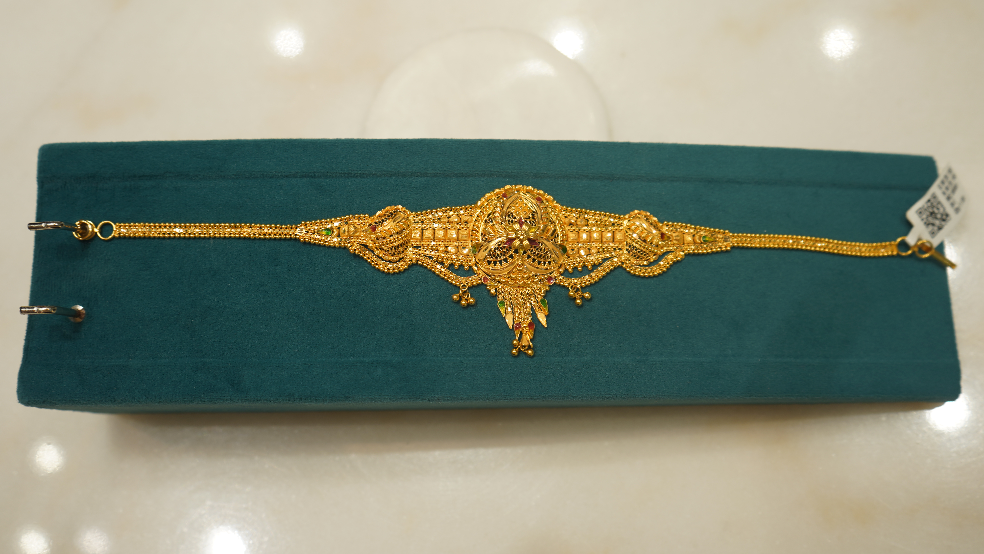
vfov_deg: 31.9
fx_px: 965
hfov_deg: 54.0
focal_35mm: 37
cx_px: 495
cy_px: 235
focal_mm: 35
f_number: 4.5
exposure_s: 1/80
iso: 100
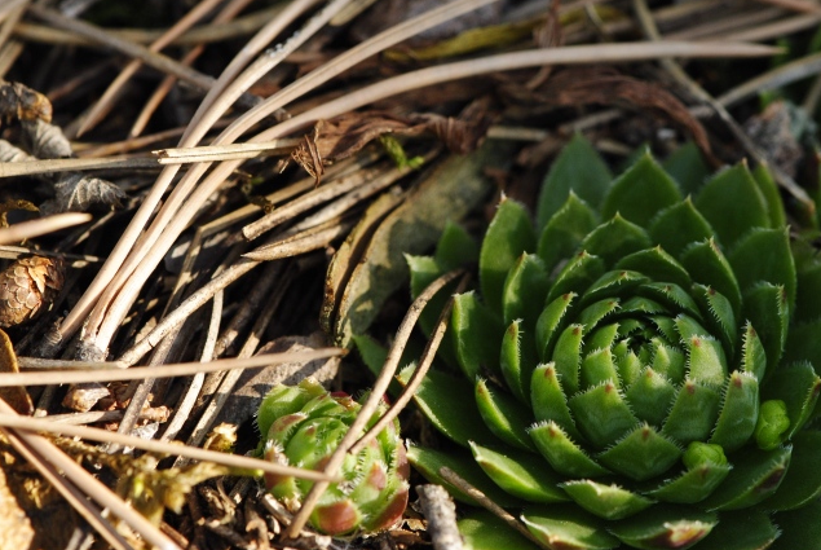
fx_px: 3667
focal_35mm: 161
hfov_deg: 12.8
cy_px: 247
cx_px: 447
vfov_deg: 8.6
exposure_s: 1/100
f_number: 6.3
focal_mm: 85
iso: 400
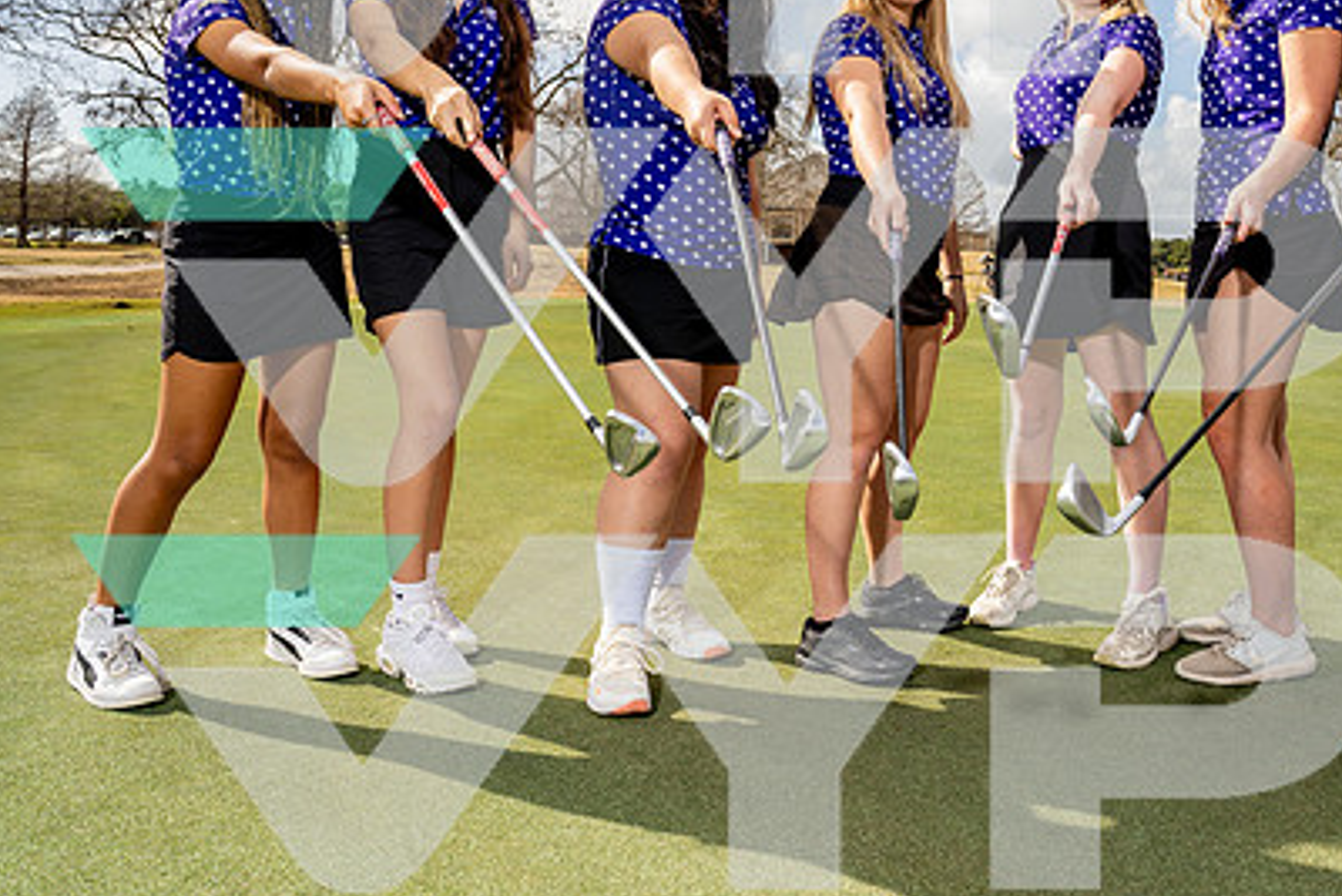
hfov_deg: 61.5
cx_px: 936
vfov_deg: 44.4
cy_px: 307
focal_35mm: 29
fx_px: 1081
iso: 100
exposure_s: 1/250
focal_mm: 20
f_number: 8
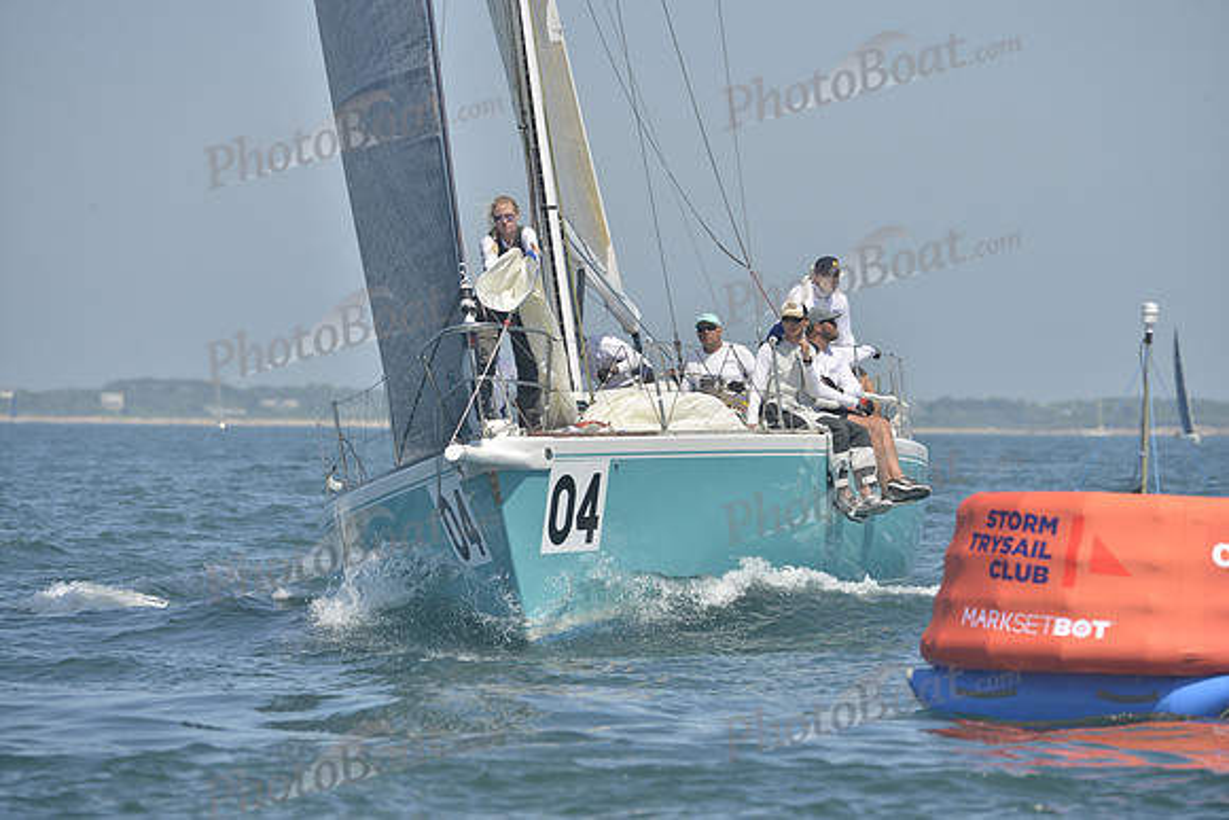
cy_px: 410
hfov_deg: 9.4
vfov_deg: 6.2
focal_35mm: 220
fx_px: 7512
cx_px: 614
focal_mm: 220
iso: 280
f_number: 7.1
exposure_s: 1/1000
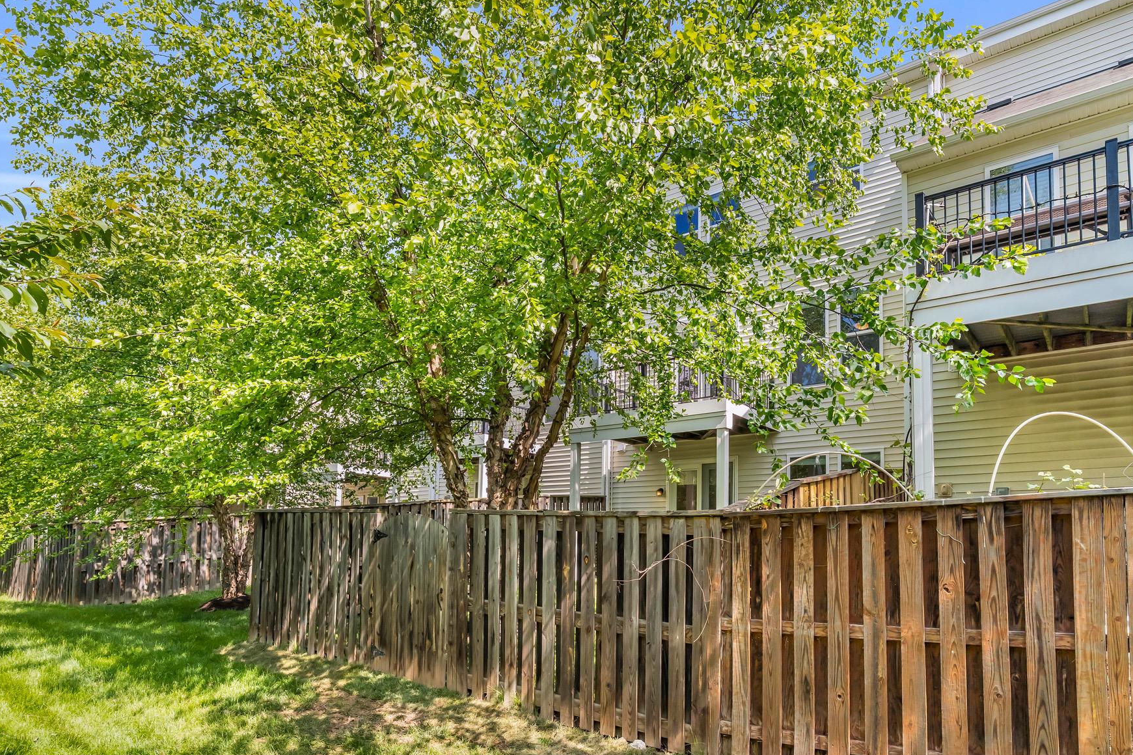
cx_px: 590
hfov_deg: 83.9
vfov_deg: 61.9
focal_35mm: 20
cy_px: 400
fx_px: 629
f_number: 8
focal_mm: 17
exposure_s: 1/320
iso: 1250
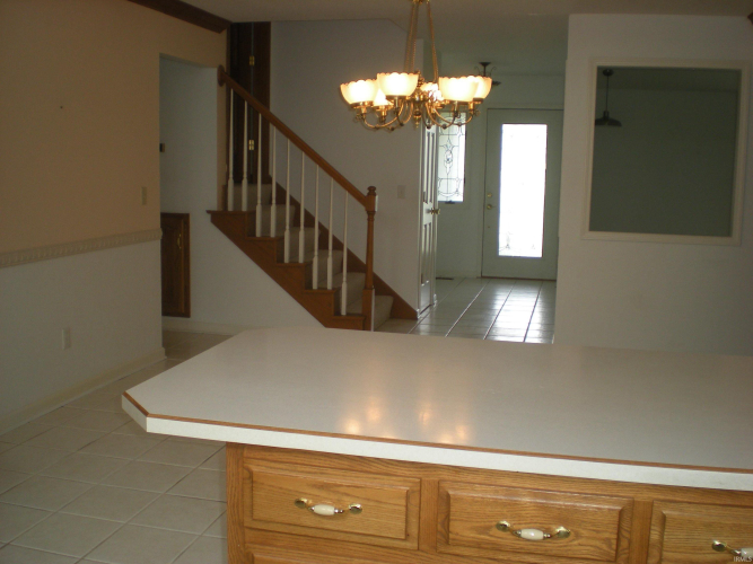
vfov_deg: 37.7
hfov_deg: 49.0
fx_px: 826
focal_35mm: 38
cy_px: 282
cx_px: 376
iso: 91
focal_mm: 6.3
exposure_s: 1/59.4
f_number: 3.1
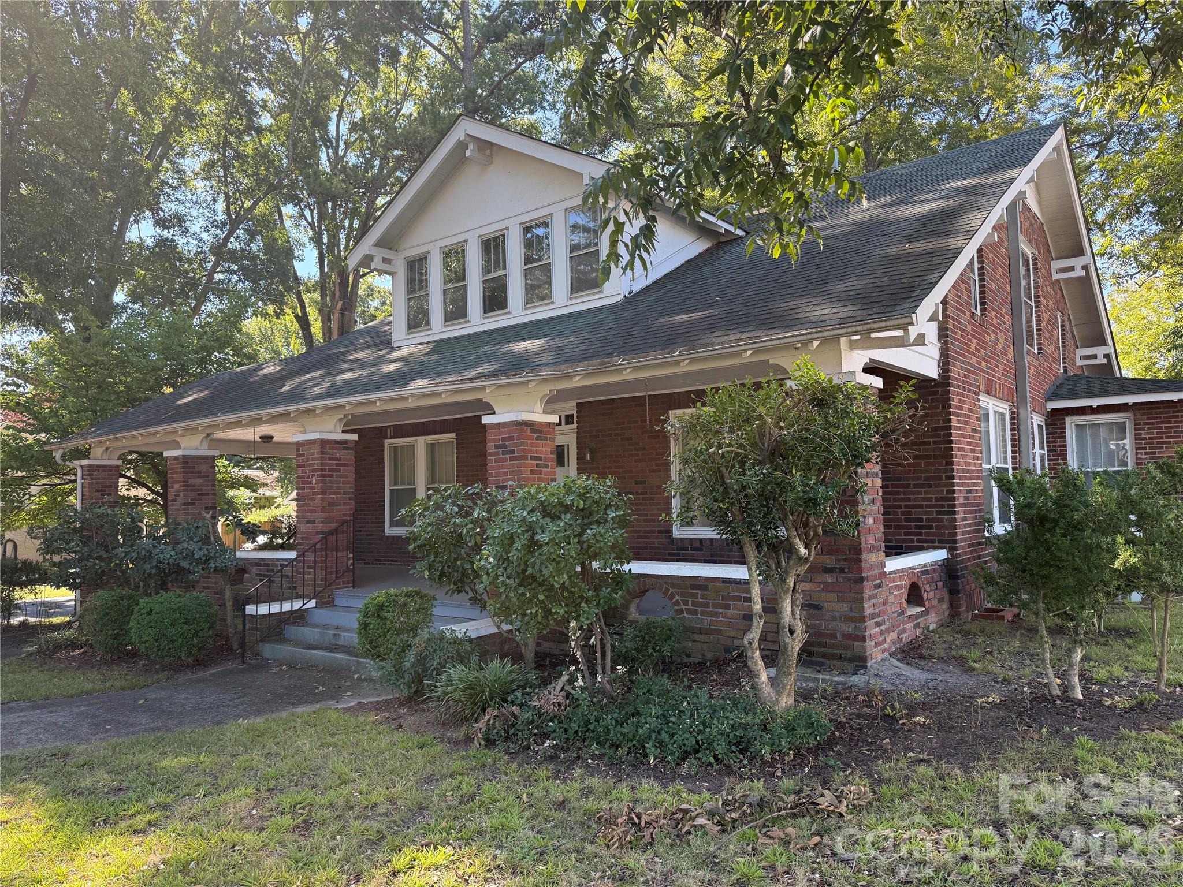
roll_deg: +1.1
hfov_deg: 71.6
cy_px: 444
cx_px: 592
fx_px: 820
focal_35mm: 24
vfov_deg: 56.8
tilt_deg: +4.2
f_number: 1.78
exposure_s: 1/374
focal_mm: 6.76
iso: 100
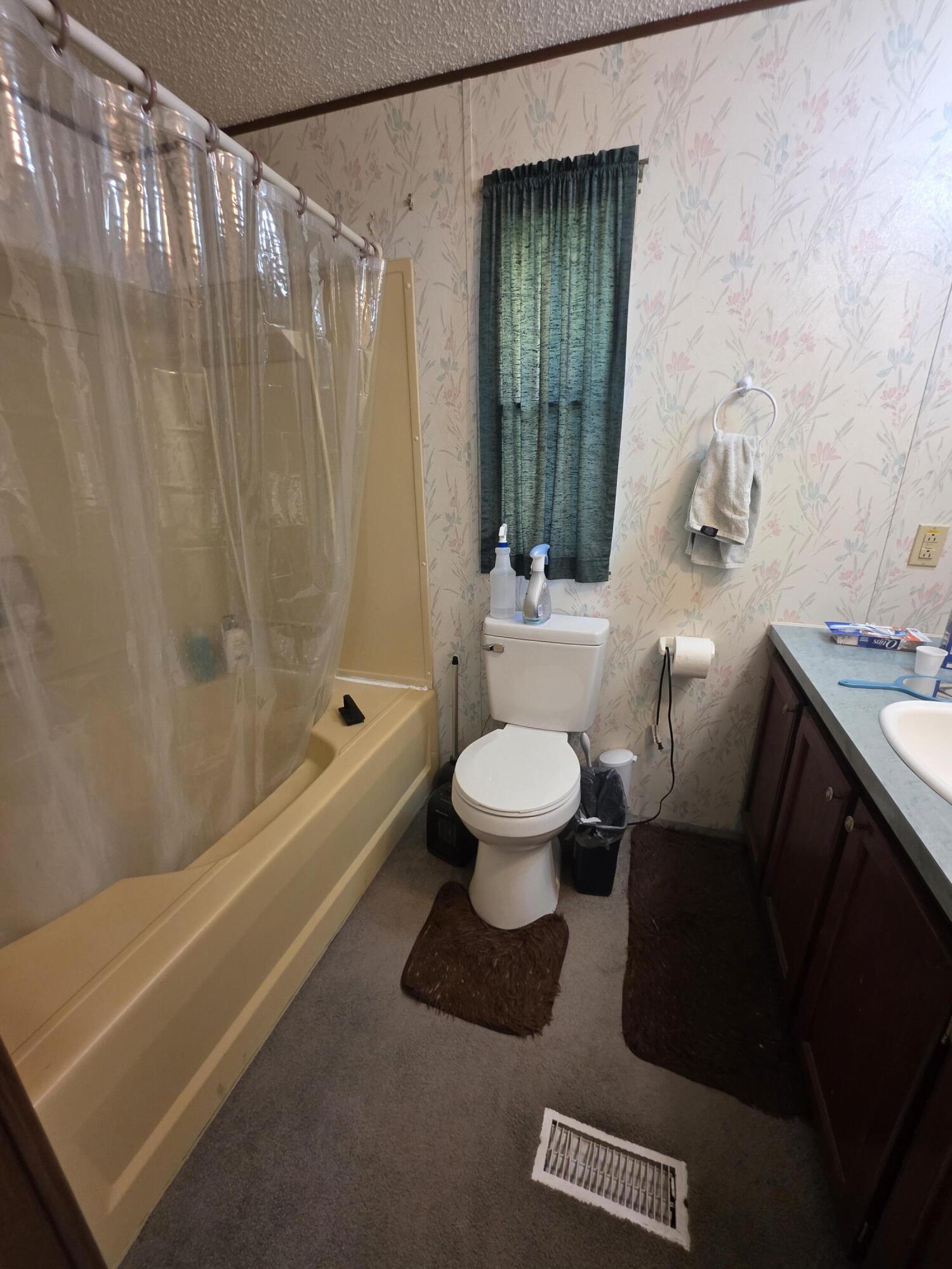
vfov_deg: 106.2
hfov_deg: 89.9
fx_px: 477
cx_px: 476
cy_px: 634
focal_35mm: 13
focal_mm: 2.2
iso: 160
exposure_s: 1/60
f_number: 1.9
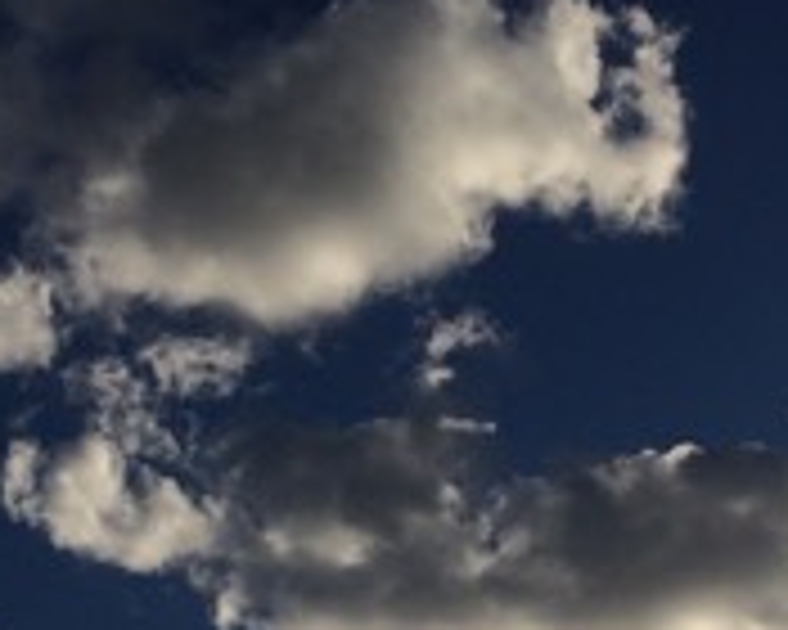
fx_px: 1959
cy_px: 760
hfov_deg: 22.7
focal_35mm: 84
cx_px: 392
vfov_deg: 17.4
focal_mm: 4.15
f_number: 2.2
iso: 40
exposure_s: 1/10309
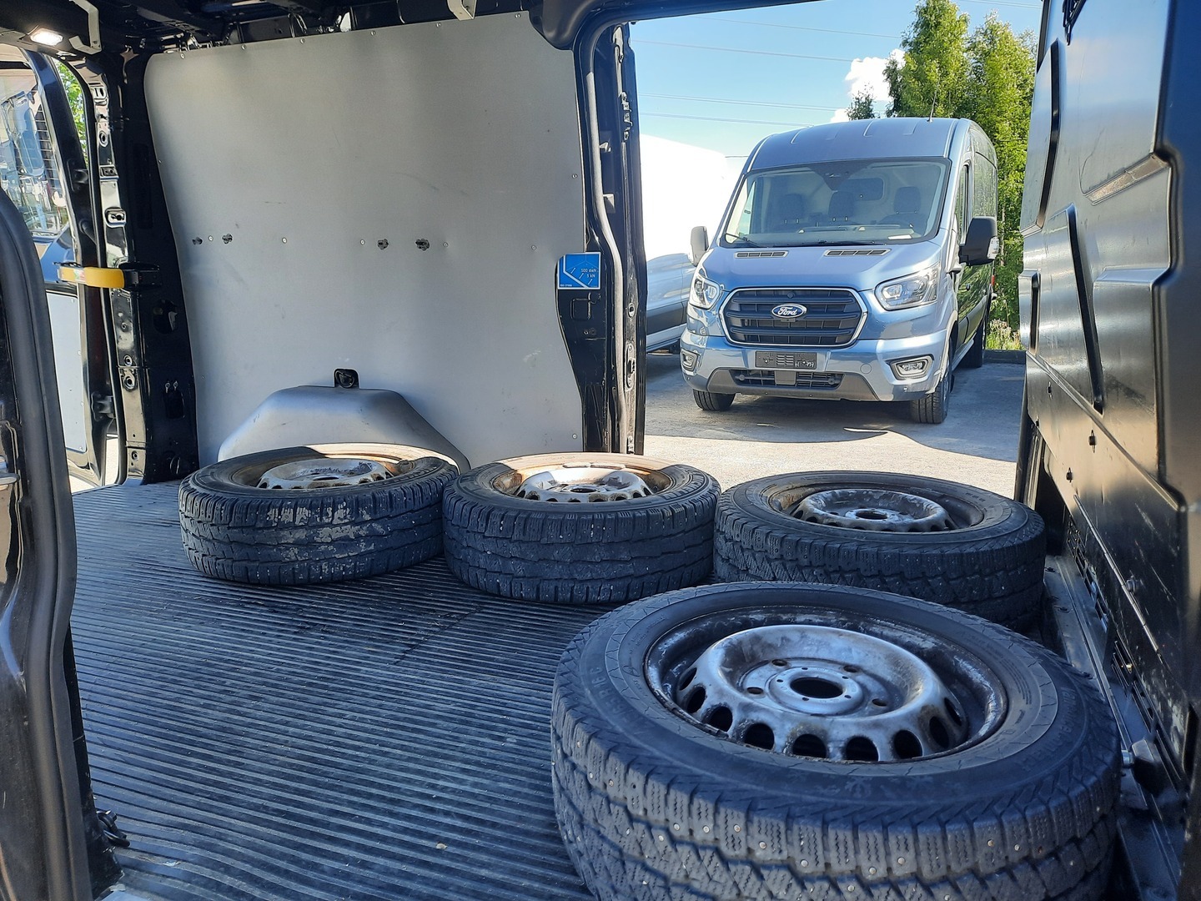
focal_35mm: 25
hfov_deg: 69.4
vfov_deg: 54.9
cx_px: 600
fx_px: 867
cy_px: 450
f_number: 2
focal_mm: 4.6
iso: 40
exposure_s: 1/120
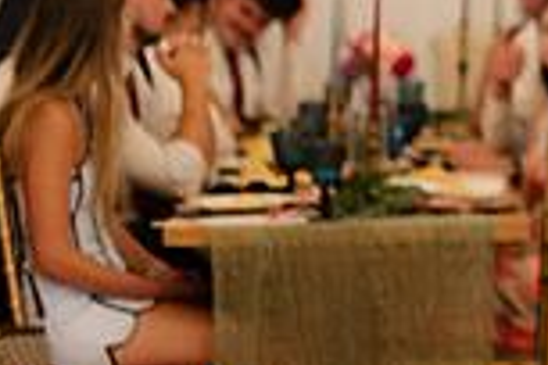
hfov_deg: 9.6
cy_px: -51
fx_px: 3120
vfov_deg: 6.7
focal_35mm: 205
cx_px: 926
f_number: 1.8
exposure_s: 1/200
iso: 800
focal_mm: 50
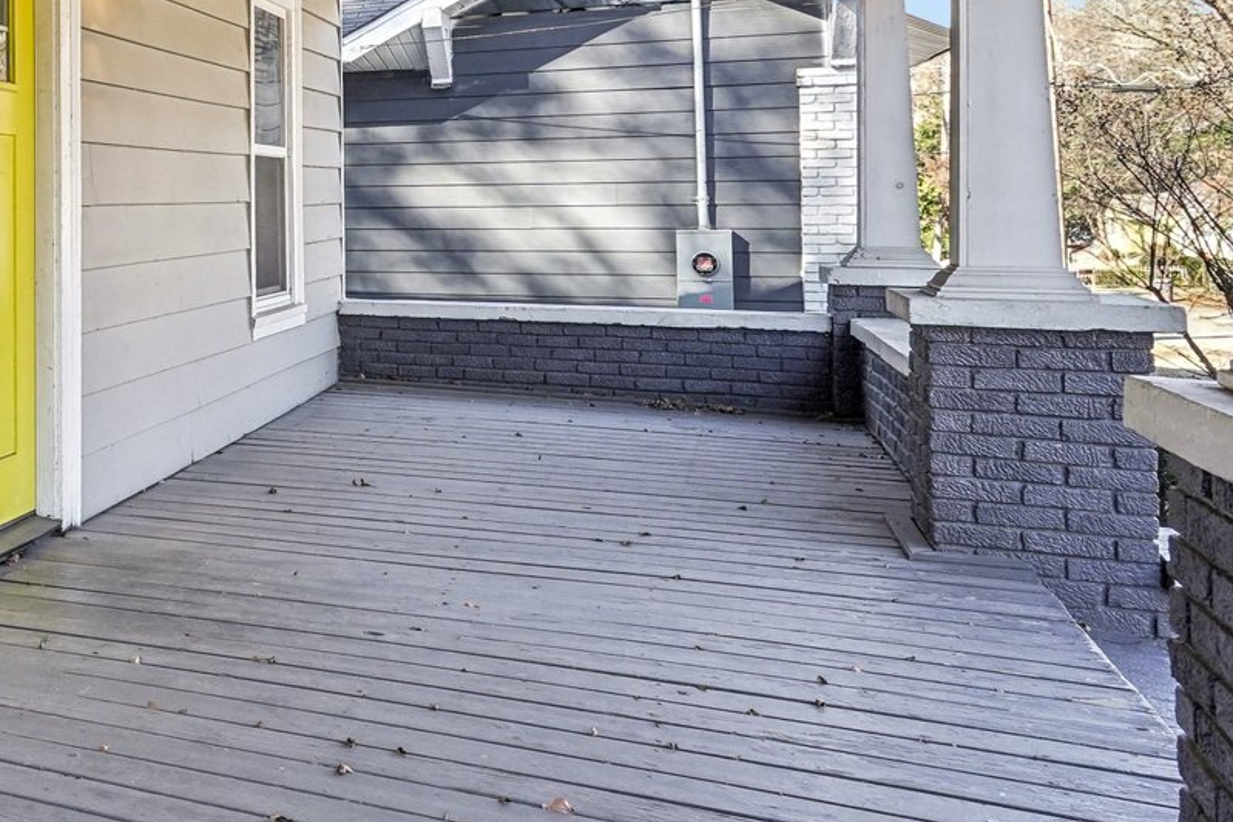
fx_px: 1404
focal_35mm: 41
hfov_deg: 38.5
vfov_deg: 31.9
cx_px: -148
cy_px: 178
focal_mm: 16
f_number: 8
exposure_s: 1/125
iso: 800
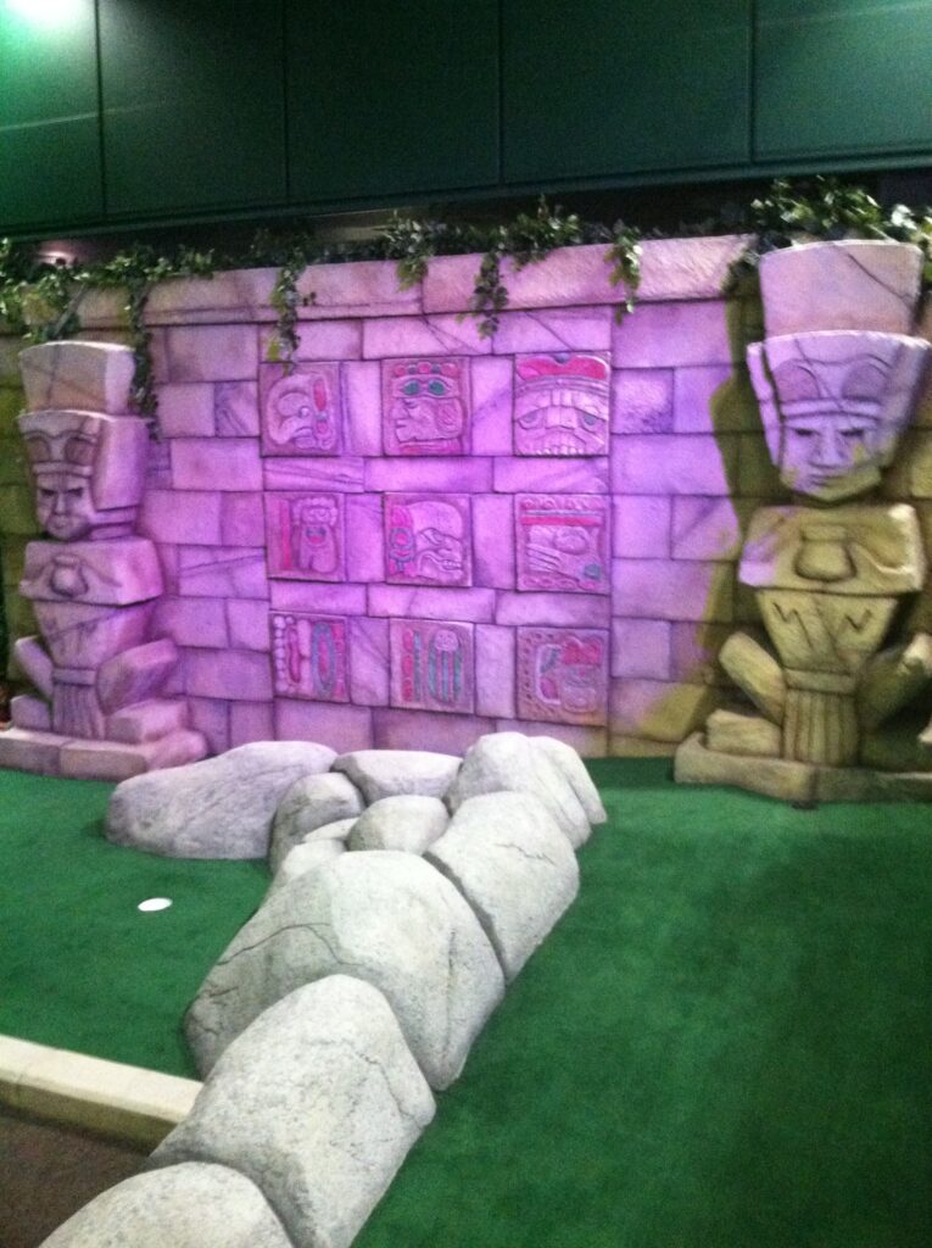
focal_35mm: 35
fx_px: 1260
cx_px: 466
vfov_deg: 52.7
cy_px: 624
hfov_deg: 40.6
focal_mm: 3.85
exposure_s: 1/15
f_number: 2.8
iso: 640
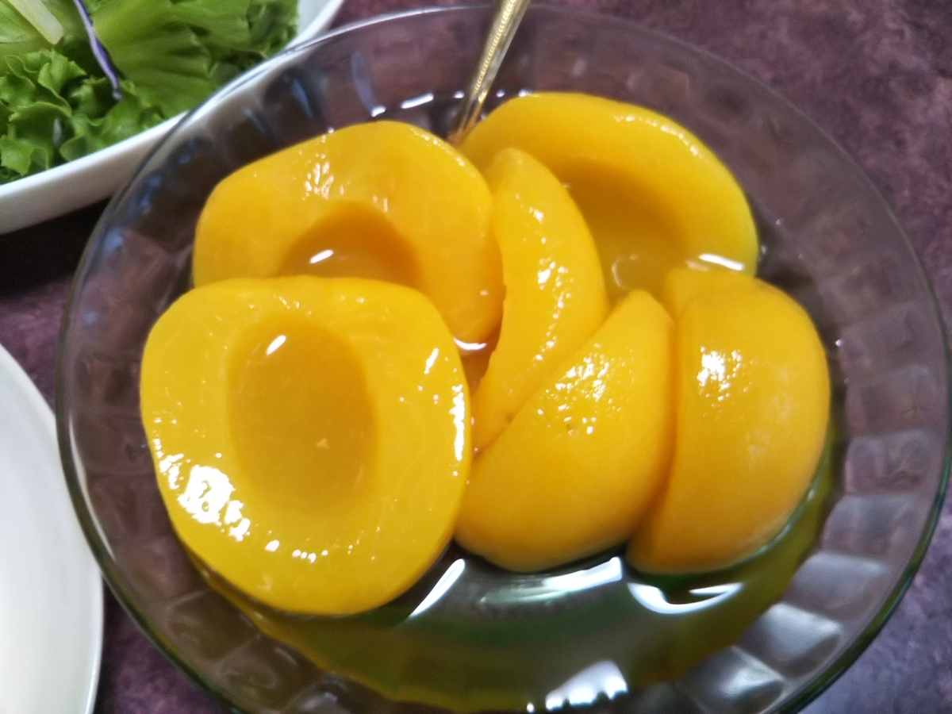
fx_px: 825
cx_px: 476
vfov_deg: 46.8
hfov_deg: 60.0
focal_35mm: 30
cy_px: 357
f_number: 2.2
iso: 100
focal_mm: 4
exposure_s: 1/30
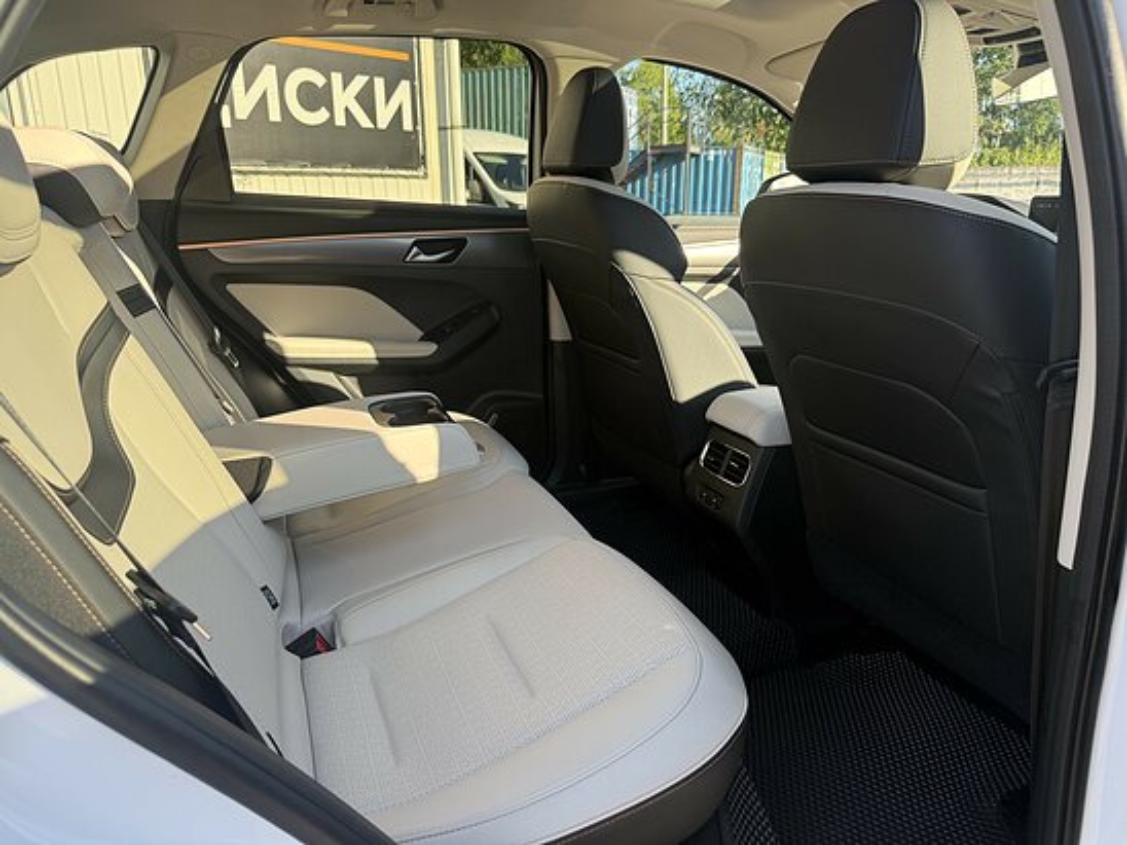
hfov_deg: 71.6
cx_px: 564
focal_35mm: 24
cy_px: 422
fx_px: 781
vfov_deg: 56.8
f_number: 1.78
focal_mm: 6.76
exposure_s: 1/494
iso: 100
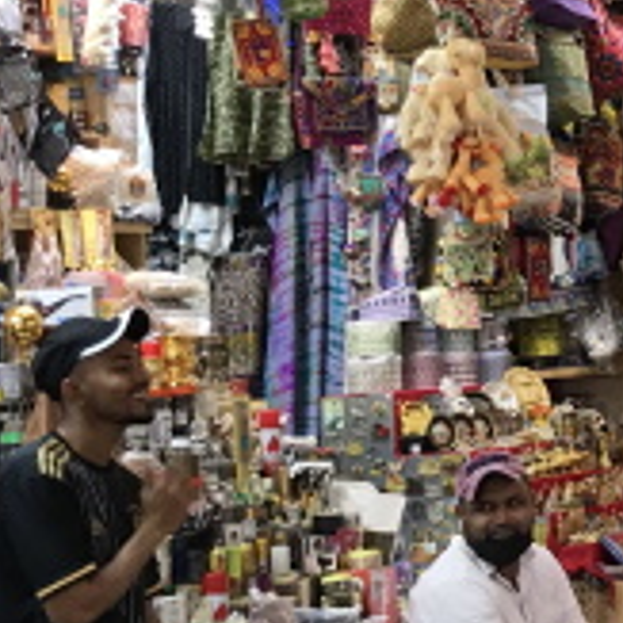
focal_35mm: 97
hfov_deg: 16.2
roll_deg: +3.5
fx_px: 1975
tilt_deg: +4.3
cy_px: 220
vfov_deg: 17.9
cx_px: 967
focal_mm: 3.99
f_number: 1.8
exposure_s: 1/33
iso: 25
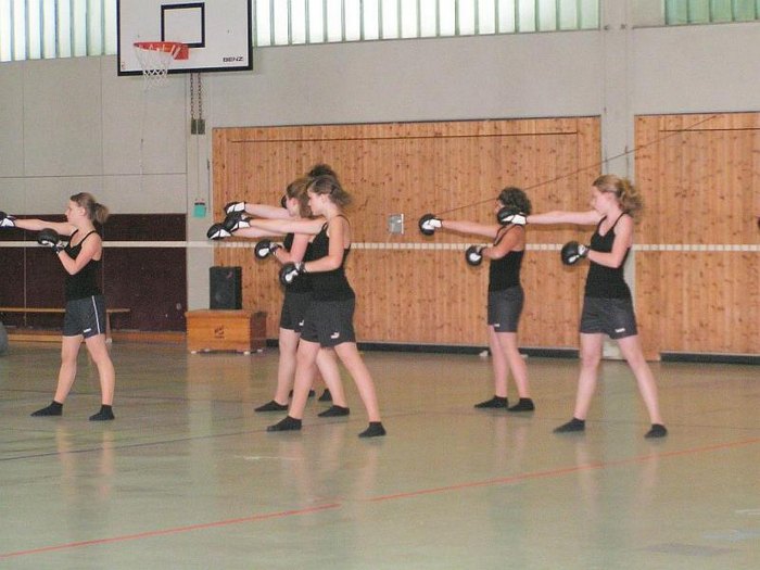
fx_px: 2613
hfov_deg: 16.6
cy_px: 285
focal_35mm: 119
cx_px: 380
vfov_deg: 12.5
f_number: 3.5
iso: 200
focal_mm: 18.2
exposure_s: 1/125
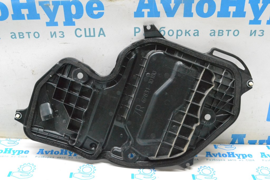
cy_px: 90
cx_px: 135
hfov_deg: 43.6
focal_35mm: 45
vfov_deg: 29.9
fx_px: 338
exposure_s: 1/100
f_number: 9
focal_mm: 30
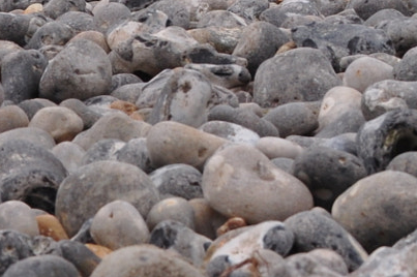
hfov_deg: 9.9
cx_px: 732
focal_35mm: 198
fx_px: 2292
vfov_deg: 6.9
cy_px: -84
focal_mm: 26
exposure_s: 1/250
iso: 200
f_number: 10
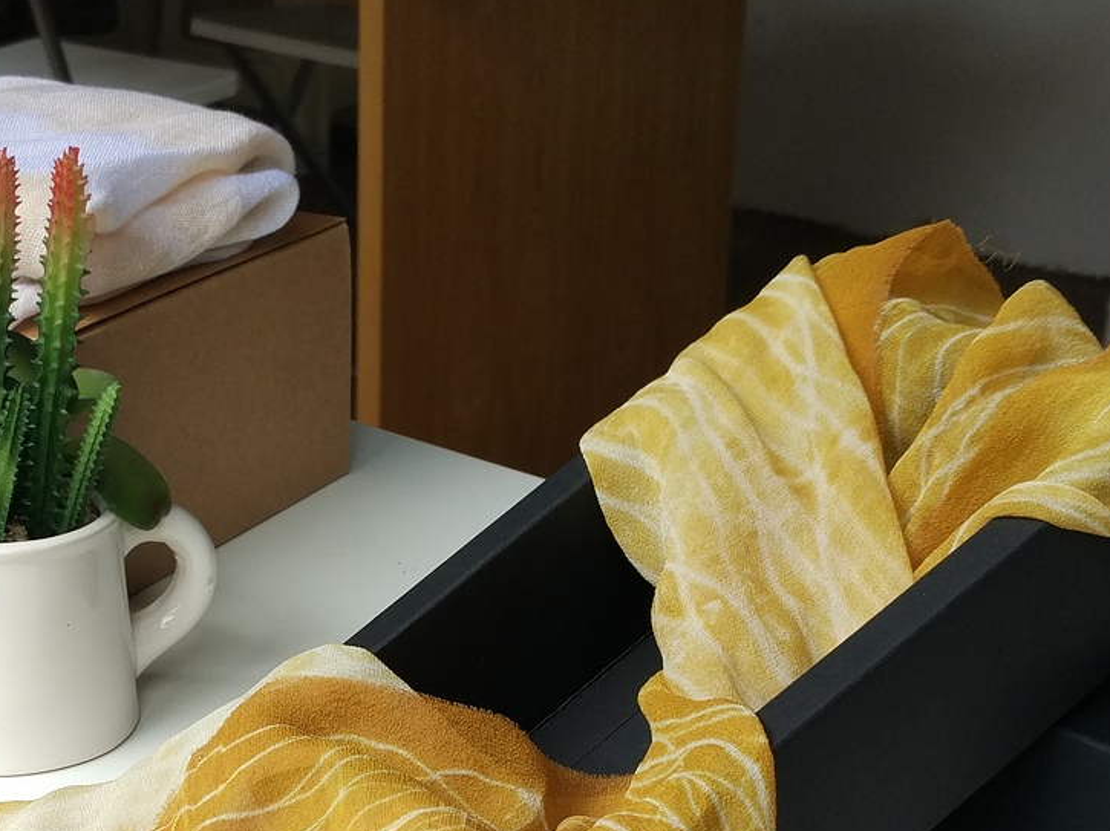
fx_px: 1699
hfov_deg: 35.1
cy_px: 718
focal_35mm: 53
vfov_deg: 26.7
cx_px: 227
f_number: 2
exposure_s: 1/109
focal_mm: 4.12
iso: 100
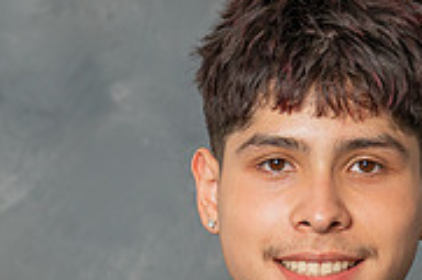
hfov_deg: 6.0
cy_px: 585
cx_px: 316
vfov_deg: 4.0
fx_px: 4002
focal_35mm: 342
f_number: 4
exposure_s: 1/200
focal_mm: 62
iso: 200
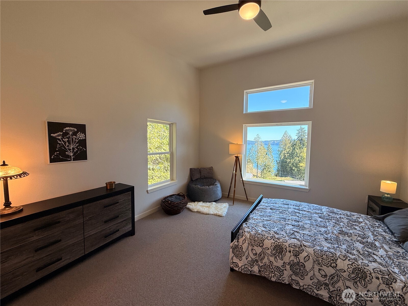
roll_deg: -0.9
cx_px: 204
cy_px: 153
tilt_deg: -3.1
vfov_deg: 85.7
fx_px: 165
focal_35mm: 14
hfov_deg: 102.1
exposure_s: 1/142
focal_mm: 2.22
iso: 64
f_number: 2.2
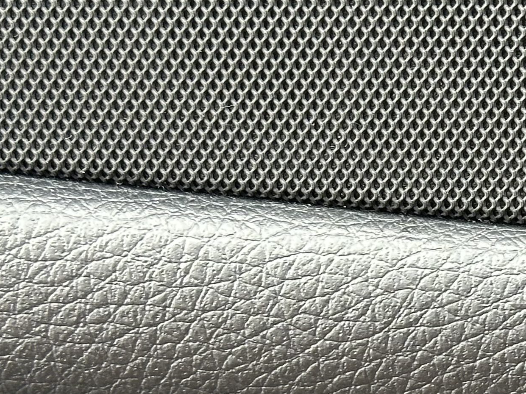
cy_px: 577
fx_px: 2370
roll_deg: +5.3
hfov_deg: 12.3
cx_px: 655
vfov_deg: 9.3
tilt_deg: -20.0
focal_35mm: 156
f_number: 1.78
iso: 100
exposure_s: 1/60
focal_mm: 6.86
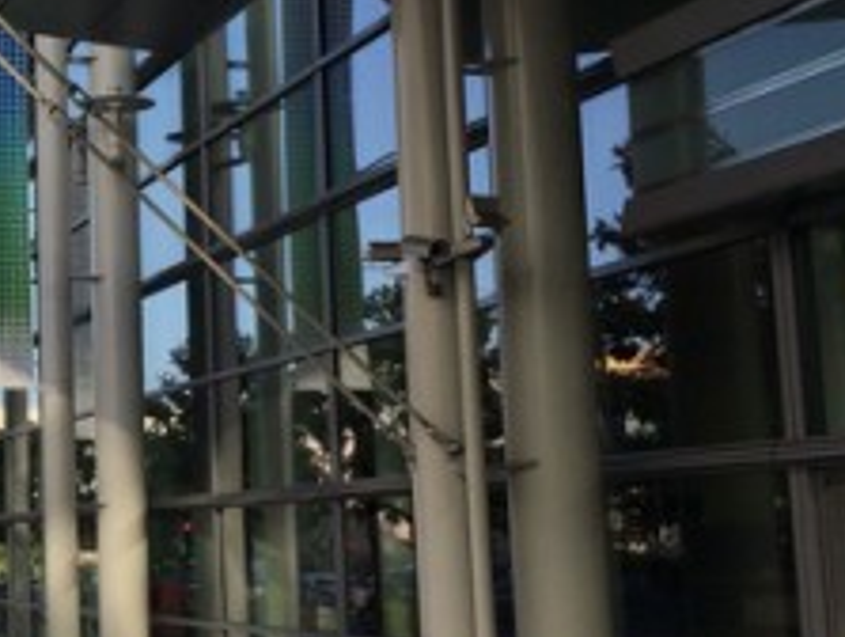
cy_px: 245
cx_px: -51
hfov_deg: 22.1
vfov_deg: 17.6
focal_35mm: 84
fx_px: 2054
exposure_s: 1/1053
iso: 40
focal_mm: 4.12
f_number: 2.2
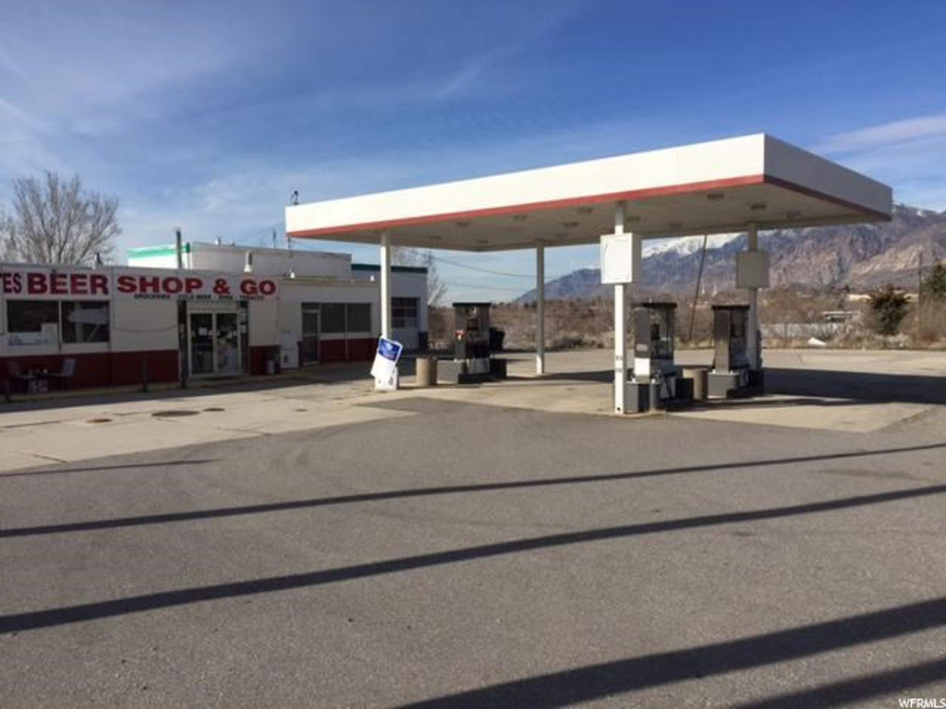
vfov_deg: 48.2
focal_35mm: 29
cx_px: 473
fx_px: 793
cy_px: 354
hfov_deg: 61.7
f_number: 2.2
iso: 32
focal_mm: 4.15
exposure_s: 1/2825
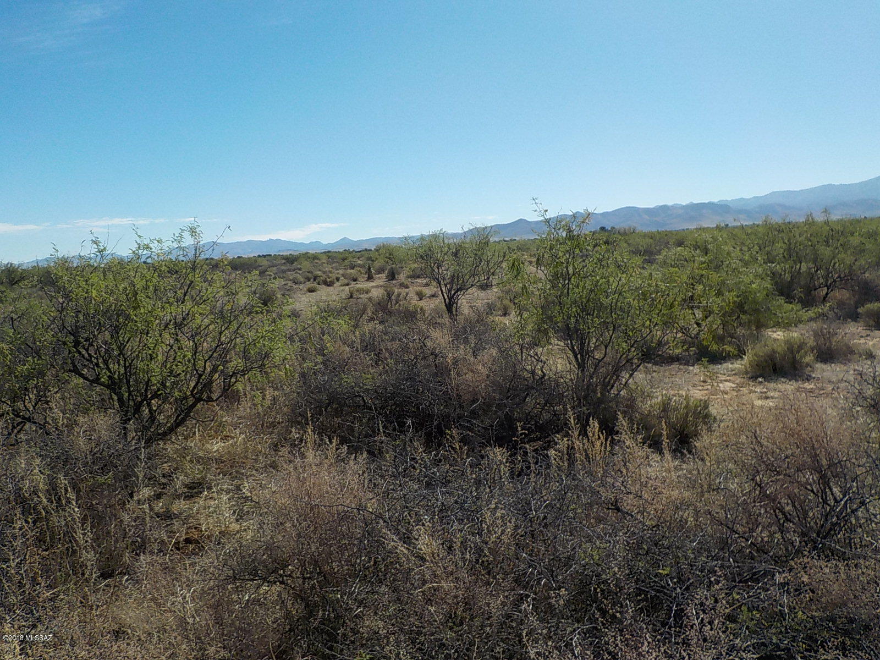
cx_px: 440
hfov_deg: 60.0
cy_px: 330
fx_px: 763
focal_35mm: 30
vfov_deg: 46.8
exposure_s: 1/1250
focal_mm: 4.1
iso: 125
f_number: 3.3
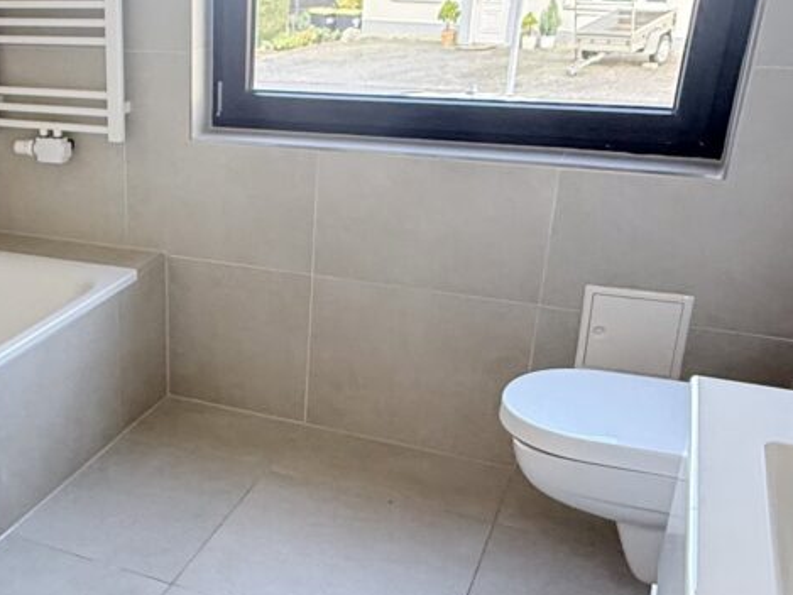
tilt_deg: -22.7
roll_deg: +2.1
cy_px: 357
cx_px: 117
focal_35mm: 43
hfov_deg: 41.2
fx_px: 985
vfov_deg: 33.5
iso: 250
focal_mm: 2.22
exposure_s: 1/99
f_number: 2.2
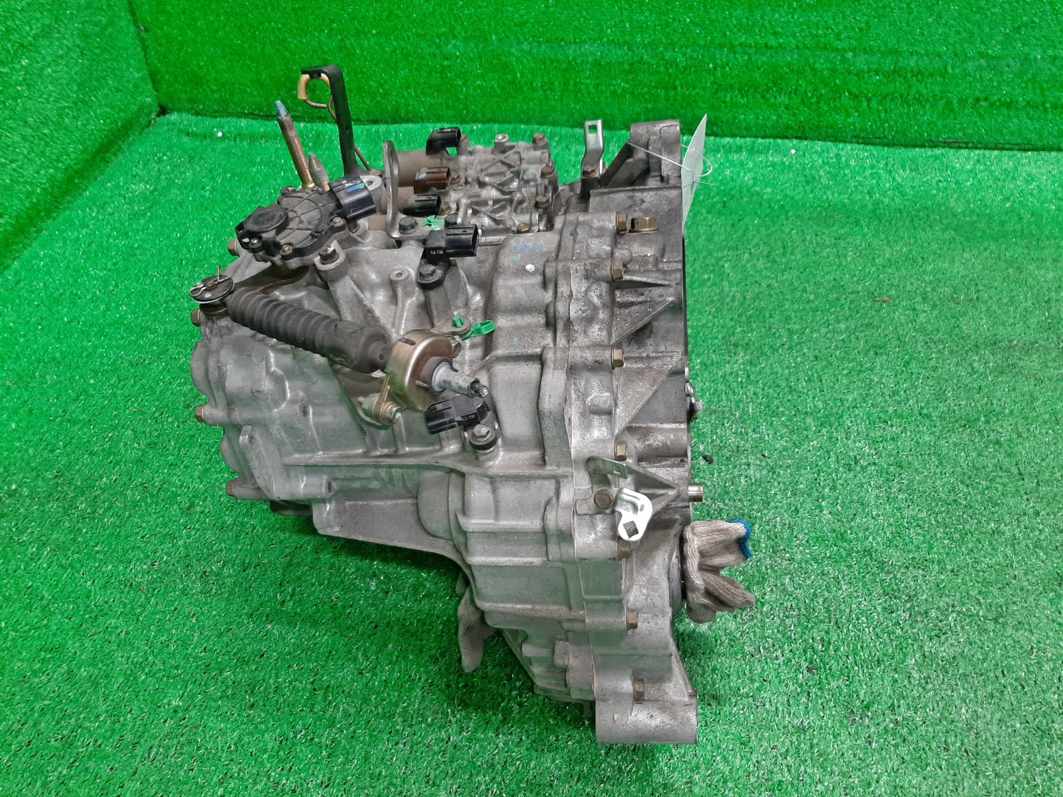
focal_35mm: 26
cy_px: 398
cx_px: 532
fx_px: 798
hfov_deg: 67.3
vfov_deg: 53.1
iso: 138
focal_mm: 3.93
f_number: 1.7
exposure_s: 1/50
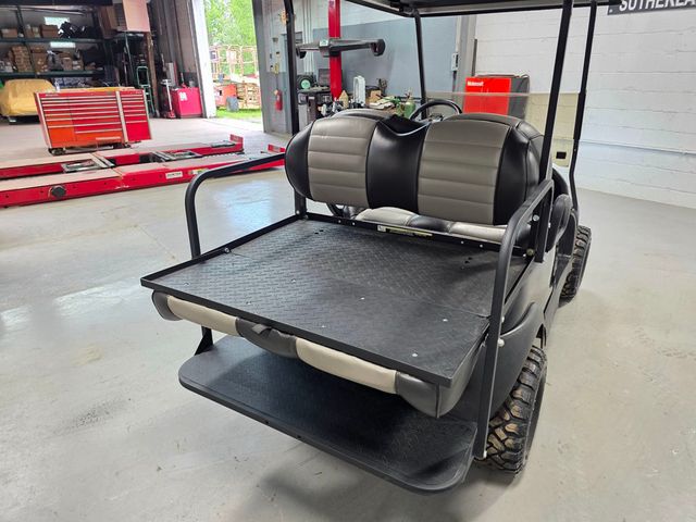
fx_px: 462
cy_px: 261
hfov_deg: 73.9
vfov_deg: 58.9
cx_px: 348
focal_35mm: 23
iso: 160
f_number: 1.7
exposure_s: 1/120
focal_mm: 6.3
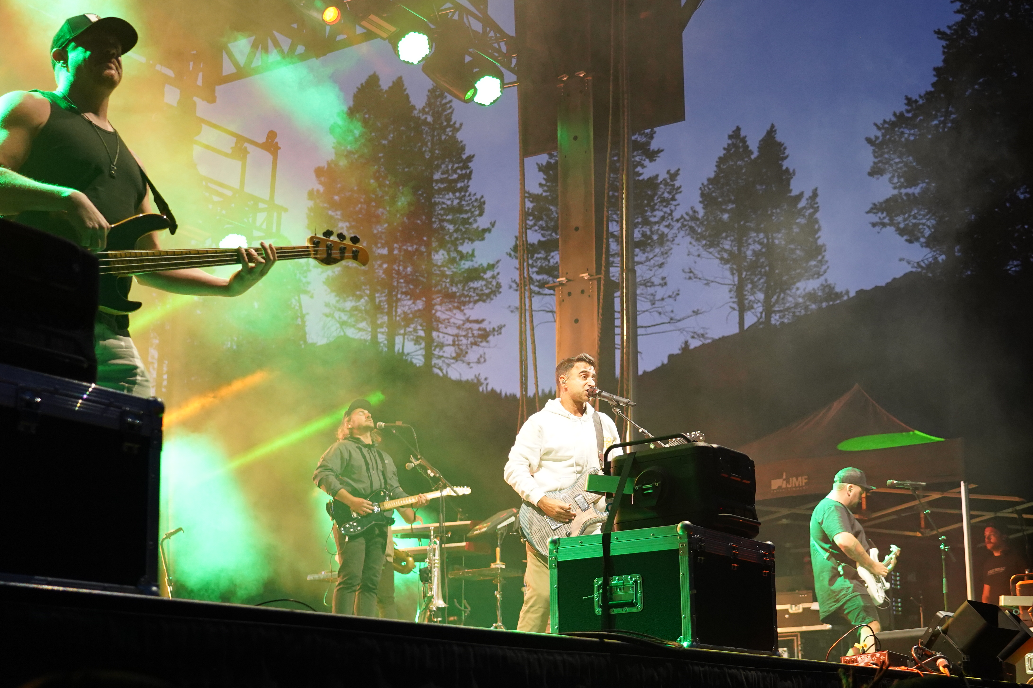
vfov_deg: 24.5
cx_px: 652
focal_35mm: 55
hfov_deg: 36.0
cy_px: 434
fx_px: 1578
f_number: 4
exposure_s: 1/160
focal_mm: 40
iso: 2500
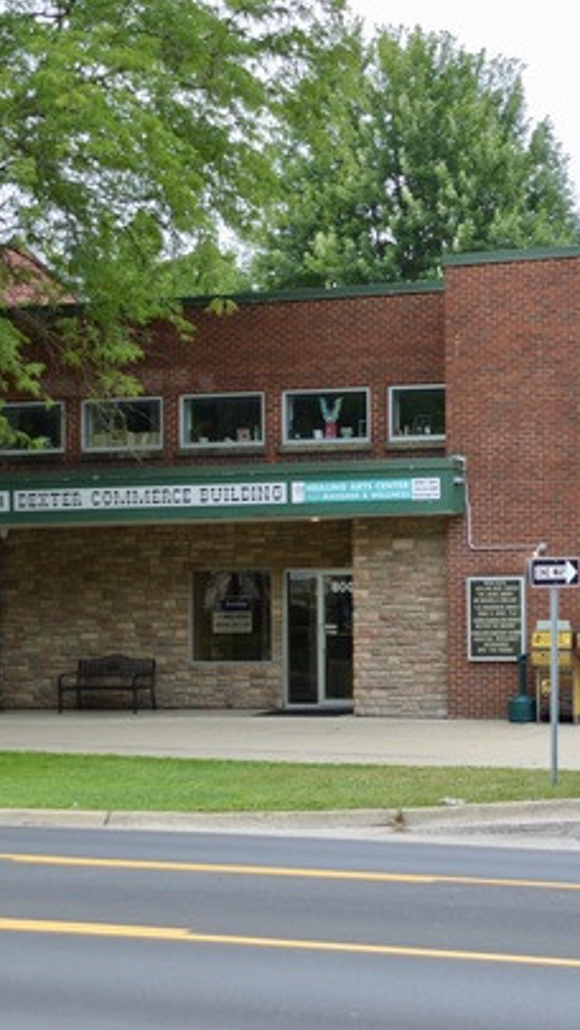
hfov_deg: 13.8
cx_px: 486
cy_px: 501
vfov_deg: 24.5
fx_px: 2372
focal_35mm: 87
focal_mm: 35
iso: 200
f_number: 5.6
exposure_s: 1/125
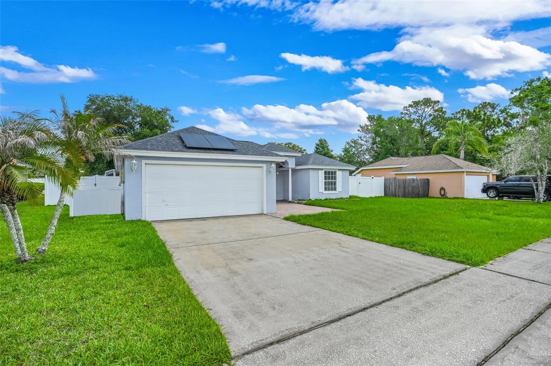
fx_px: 260
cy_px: 183
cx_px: 276
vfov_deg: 70.3
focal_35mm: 17
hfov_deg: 93.3
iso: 250
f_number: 9
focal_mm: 17
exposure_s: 1/40
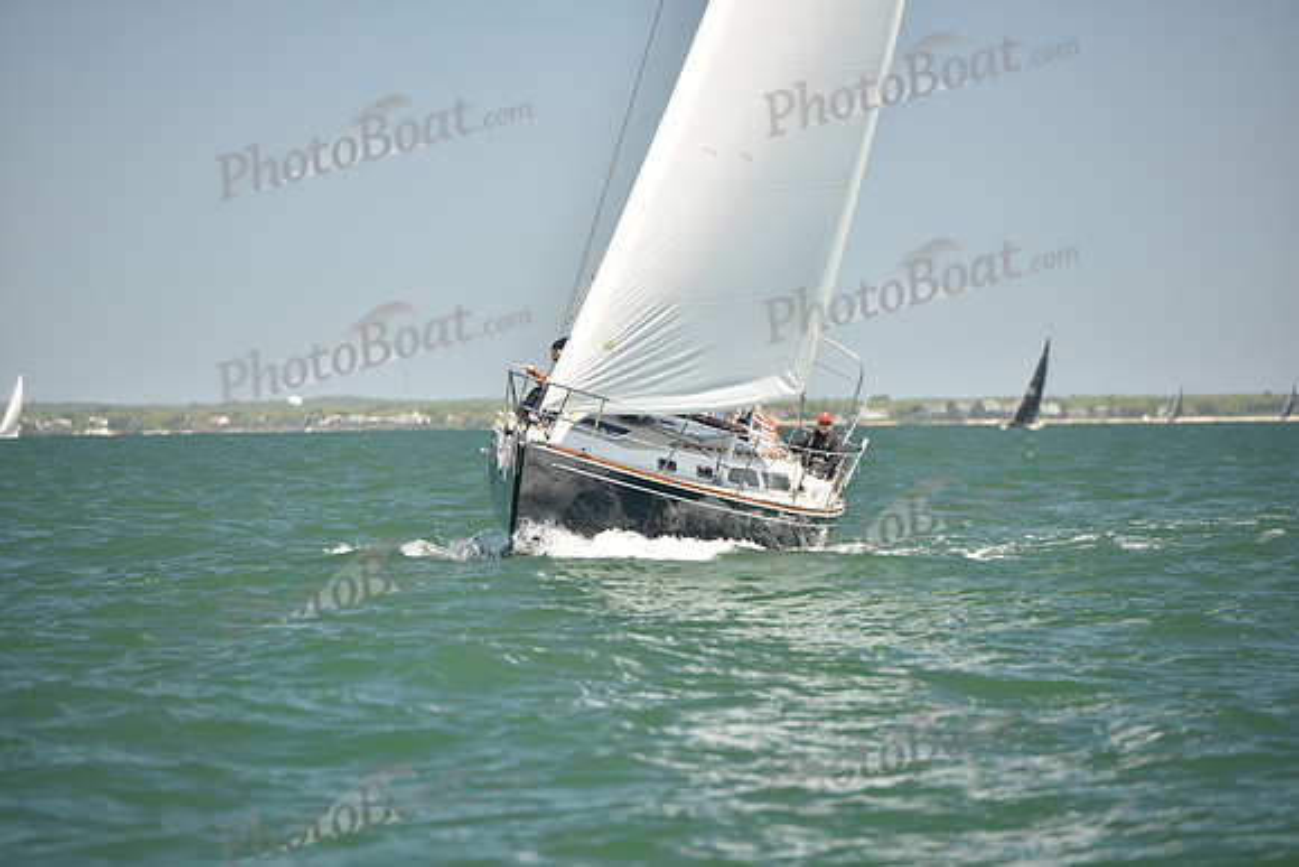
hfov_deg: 10.3
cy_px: 434
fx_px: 7218
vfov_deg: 6.9
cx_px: 650
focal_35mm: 200
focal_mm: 200
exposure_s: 1/800
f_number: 4
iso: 250
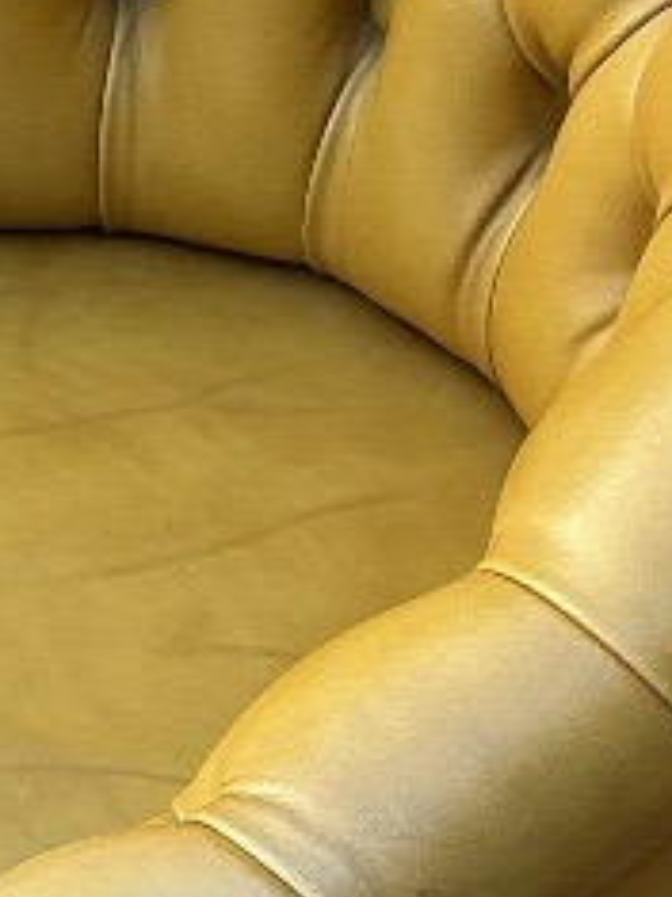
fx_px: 3834
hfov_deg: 10.0
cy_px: 683
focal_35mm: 148
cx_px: 241
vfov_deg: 13.3
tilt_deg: -48.1
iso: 20
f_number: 1.8
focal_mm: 3
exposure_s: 1/169
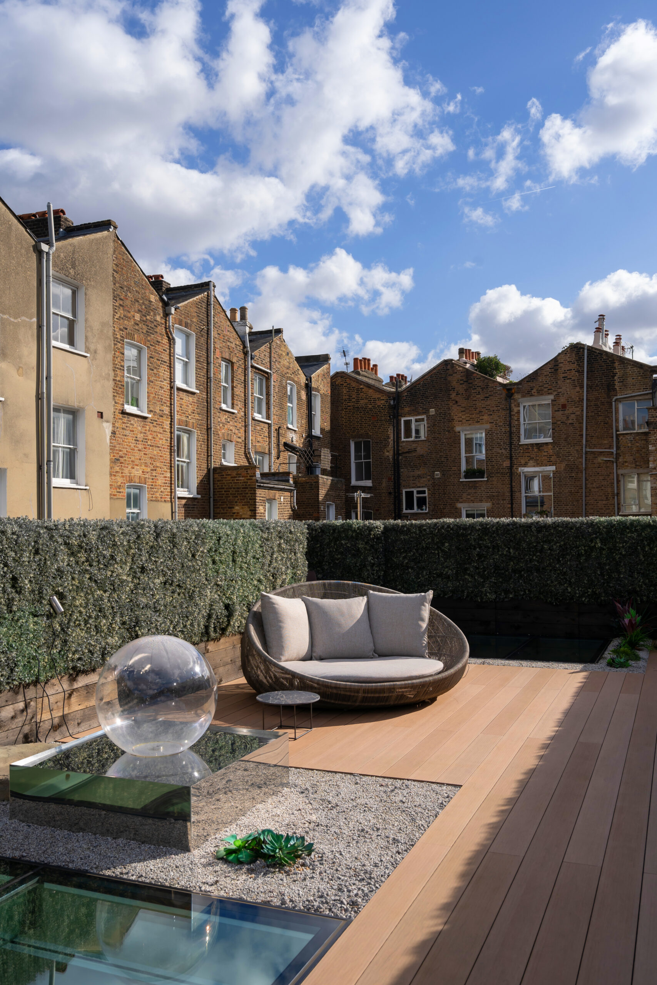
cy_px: 492
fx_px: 794
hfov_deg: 45.0
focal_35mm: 29
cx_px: 328
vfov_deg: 63.7
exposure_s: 1/500
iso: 250
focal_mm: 29
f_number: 8
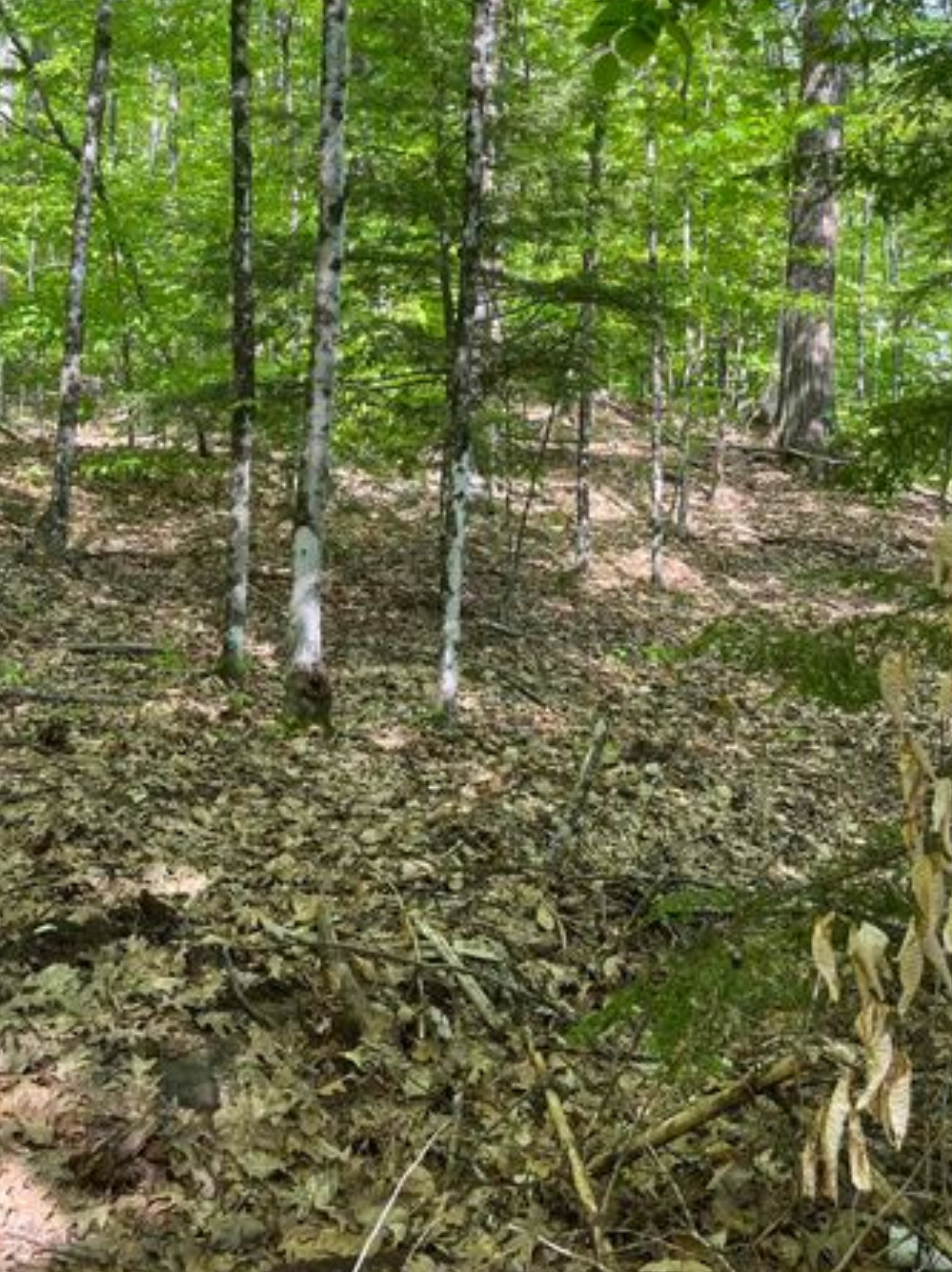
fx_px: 1432
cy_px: 413
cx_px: 475
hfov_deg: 36.8
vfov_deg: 47.0
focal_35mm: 39
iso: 40
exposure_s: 1/178
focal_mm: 5.1
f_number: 1.6
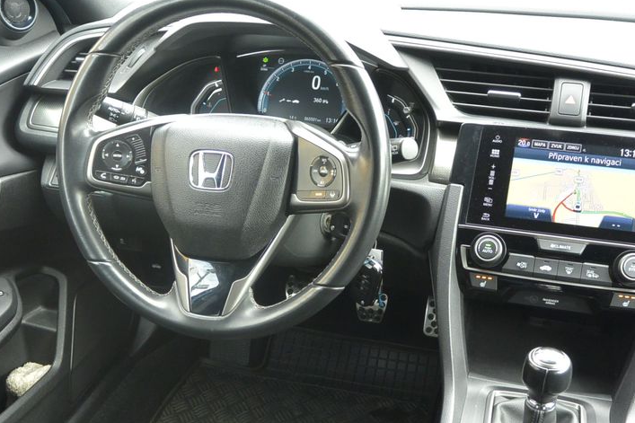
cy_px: 300
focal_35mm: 42
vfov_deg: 31.5
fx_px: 741
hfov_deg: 46.4
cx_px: 336
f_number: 3.5
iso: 400
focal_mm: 11
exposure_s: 1/125
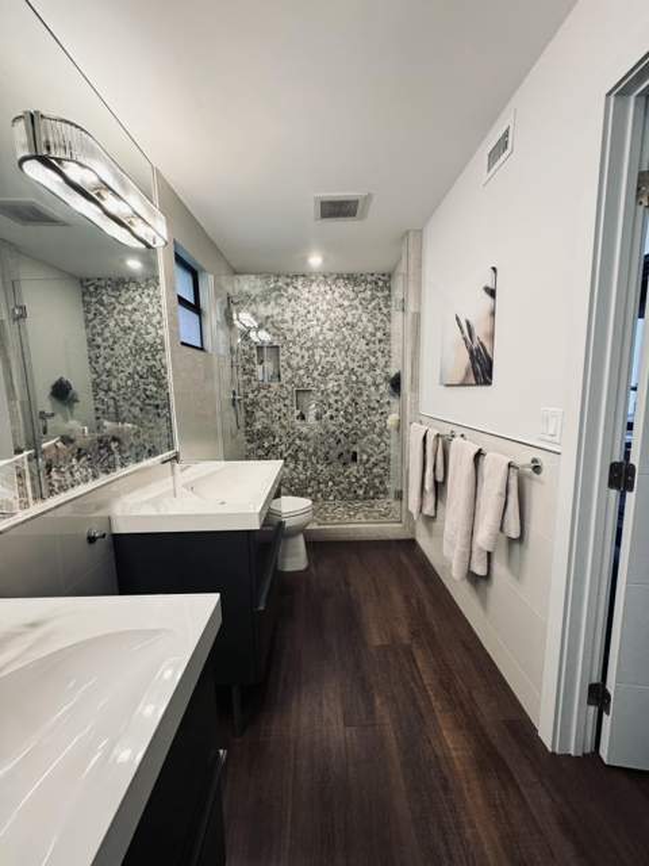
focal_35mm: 14
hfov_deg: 85.7
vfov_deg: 102.1
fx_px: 350
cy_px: 433
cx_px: 324
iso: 200
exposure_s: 1/60
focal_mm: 2.22
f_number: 2.2
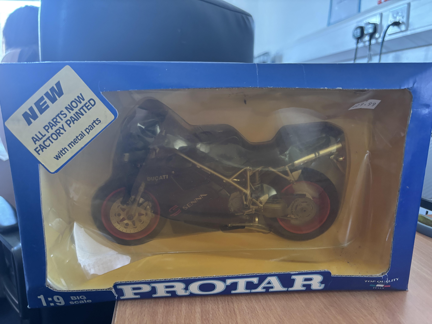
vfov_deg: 53.1
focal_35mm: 26
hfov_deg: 67.3
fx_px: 324
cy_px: 162
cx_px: 216
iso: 500
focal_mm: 5.96
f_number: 1.6
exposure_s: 1/60
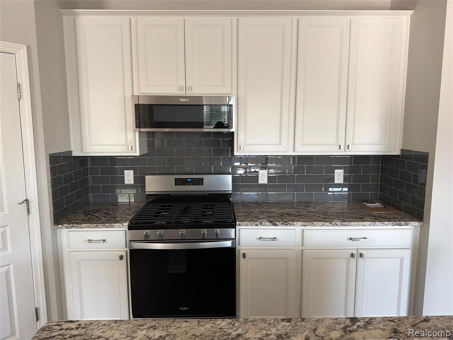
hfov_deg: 71.6
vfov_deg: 56.8
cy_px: 170
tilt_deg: -7.6
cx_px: 226
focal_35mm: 24
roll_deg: +0.3
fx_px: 314
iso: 160
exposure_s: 1/121
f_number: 1.78
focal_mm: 6.76
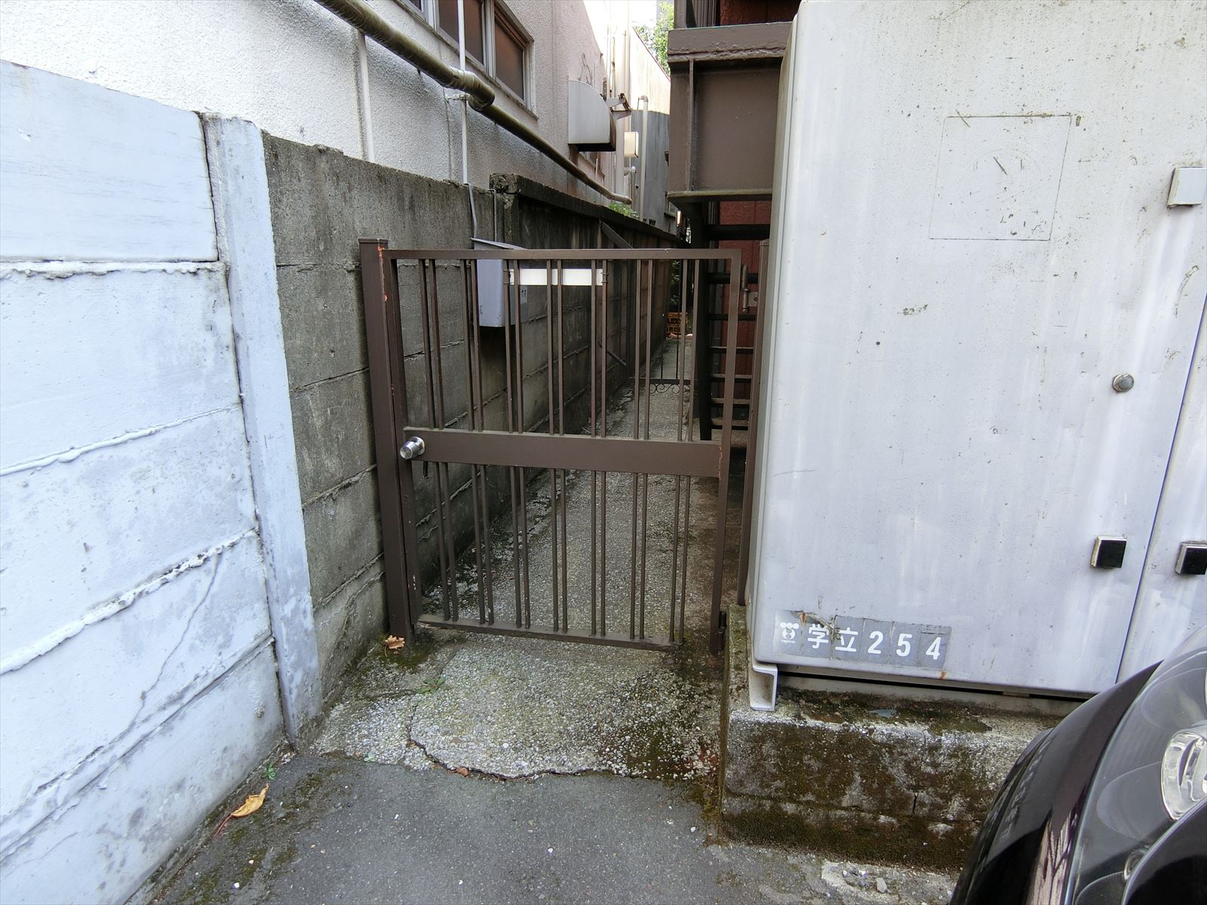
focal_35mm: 19
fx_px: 662
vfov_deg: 68.7
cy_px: 452
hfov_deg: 84.7
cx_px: 604
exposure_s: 1/200
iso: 80
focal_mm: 4.06
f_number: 2.7
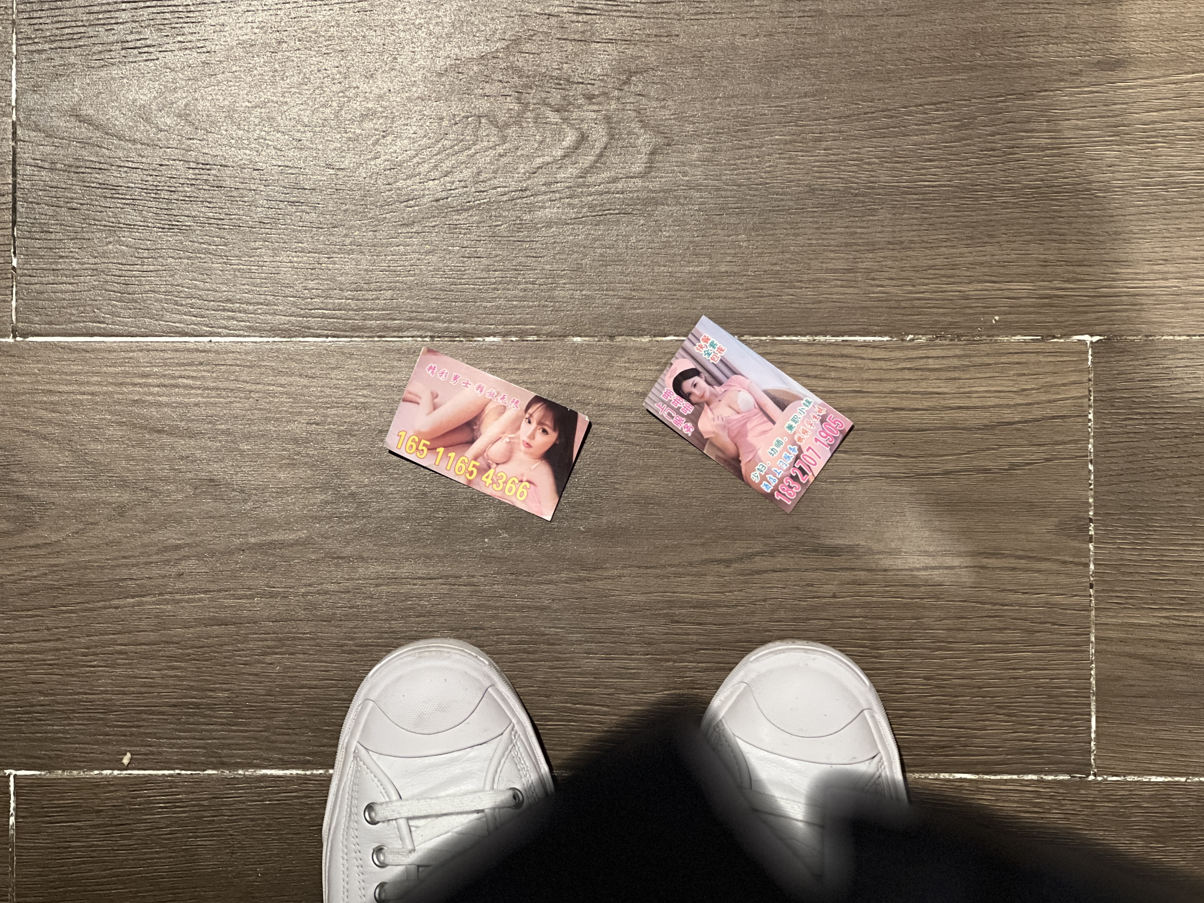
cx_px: 602
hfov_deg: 25.3
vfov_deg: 19.1
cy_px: 452
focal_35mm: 77
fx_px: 2678
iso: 400
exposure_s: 1/33
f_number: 2.8
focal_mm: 9
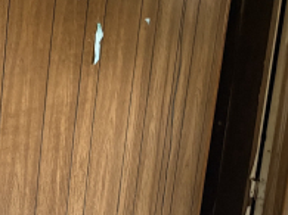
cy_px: 128
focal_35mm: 89
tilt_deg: -14.5
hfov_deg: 18.5
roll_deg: -1.4
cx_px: -188
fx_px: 740
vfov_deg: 16.6
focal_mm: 5.96
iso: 500
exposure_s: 1/54
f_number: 1.6
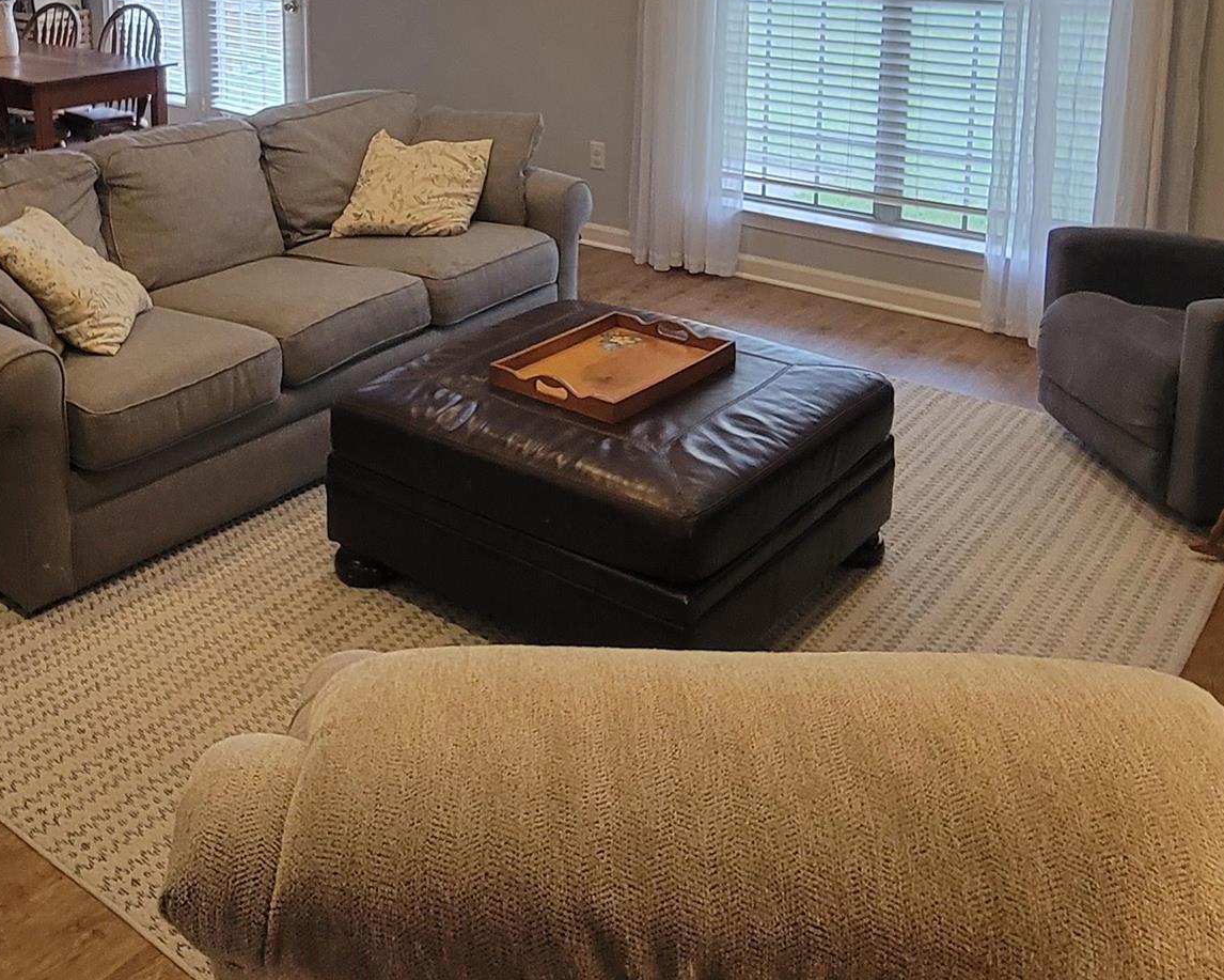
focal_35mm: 34
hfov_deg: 52.2
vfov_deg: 40.0
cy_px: 92
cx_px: 454
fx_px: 1232
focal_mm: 2.2
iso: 200
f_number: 2.2
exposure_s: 1/60
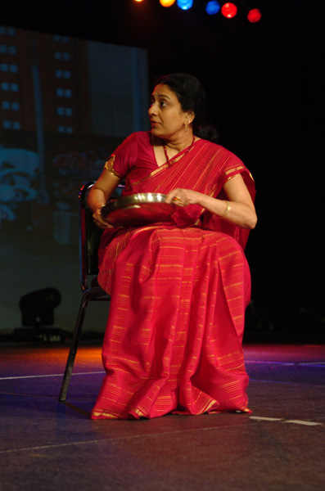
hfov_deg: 16.5
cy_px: 246
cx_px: 162
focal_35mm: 82
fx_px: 1123
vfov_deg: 24.7
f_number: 2.8
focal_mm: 55
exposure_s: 1/125
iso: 400
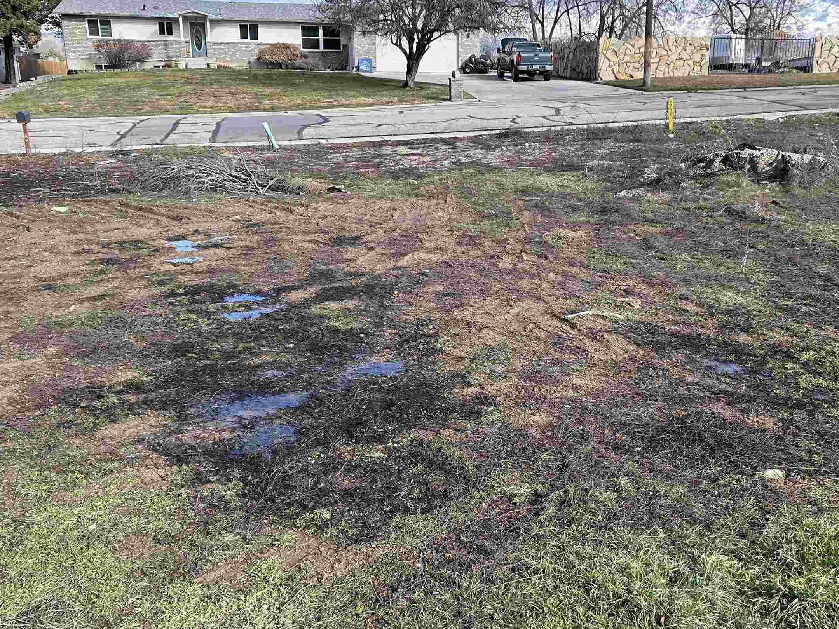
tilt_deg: -15.8
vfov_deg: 38.7
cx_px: 506
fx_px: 897
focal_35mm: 37
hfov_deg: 49.8
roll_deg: +0.0
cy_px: 329
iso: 50
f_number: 1.5
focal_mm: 5.7
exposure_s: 1/1553
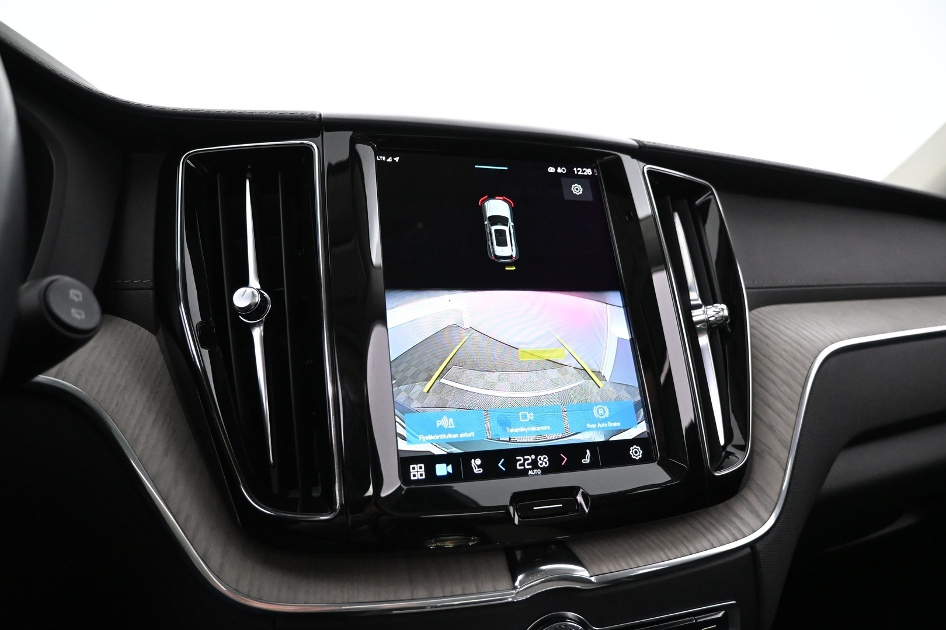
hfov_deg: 73.7
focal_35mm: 24
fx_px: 631
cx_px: 473
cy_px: 315
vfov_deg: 53.1
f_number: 3.5
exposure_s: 1/50
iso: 4000
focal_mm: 16
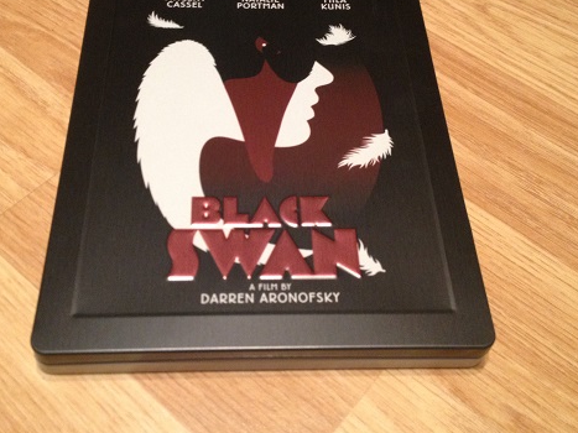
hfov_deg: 39.7
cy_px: 165
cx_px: 275
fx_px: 801
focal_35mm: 48
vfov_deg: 30.1
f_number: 2.4
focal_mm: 4.28
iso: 250
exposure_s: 1/20
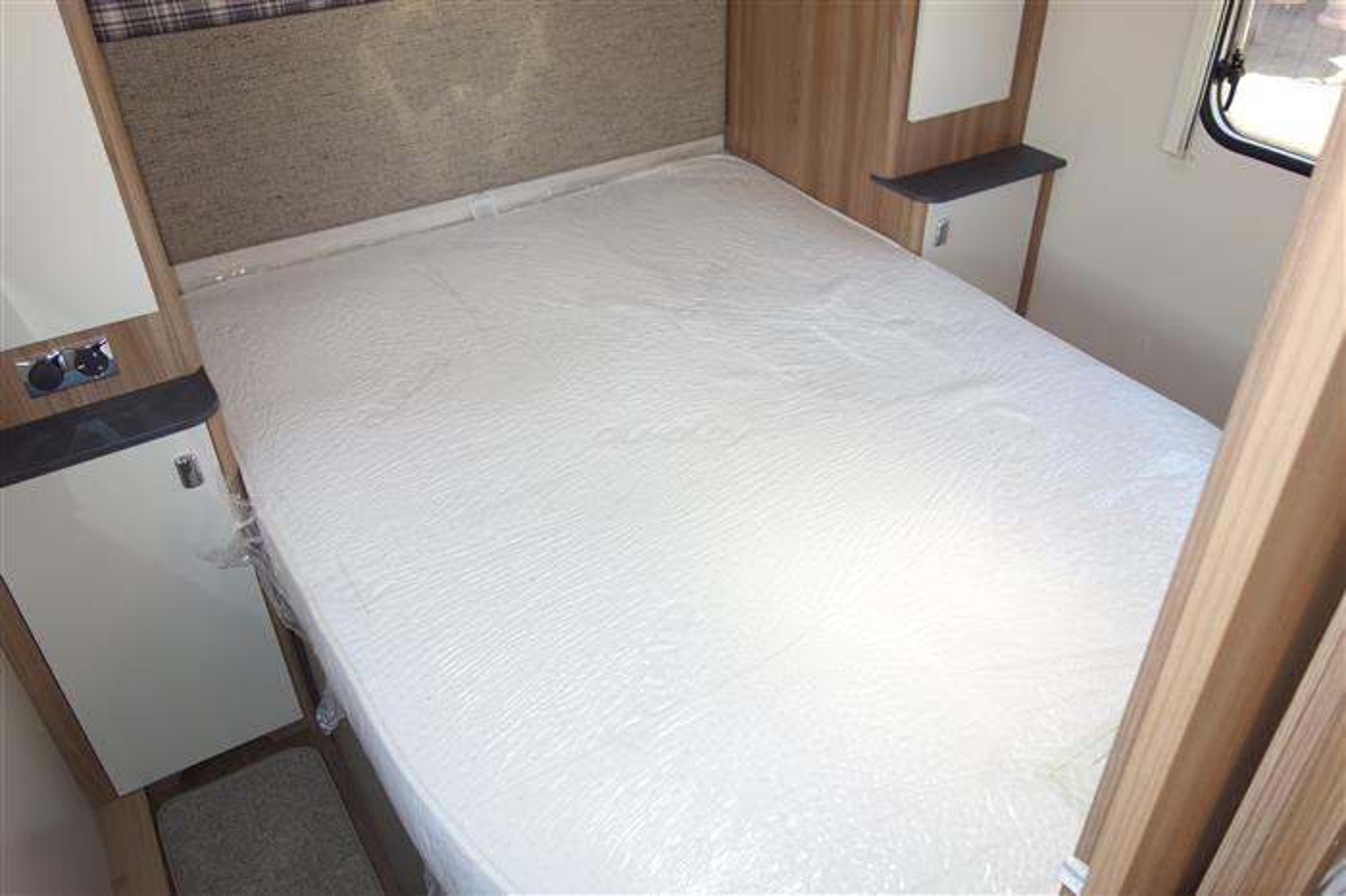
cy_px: 448
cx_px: 673
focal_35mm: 28
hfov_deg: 65.5
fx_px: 1046
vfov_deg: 46.4
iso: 125
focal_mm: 10.4
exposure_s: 1/100
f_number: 2.2
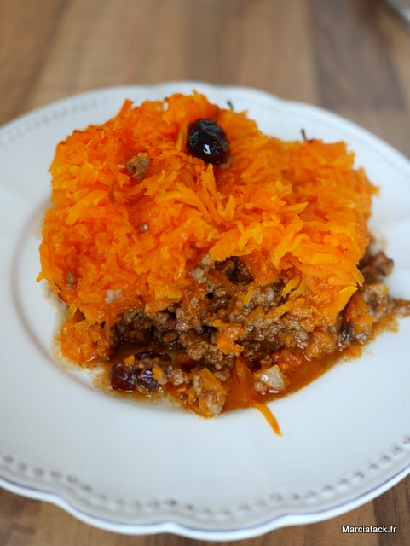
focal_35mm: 40
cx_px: 205
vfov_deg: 46.8
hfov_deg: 36.0
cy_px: 273
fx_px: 631
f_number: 1.8
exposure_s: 1/100
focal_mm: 20
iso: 200
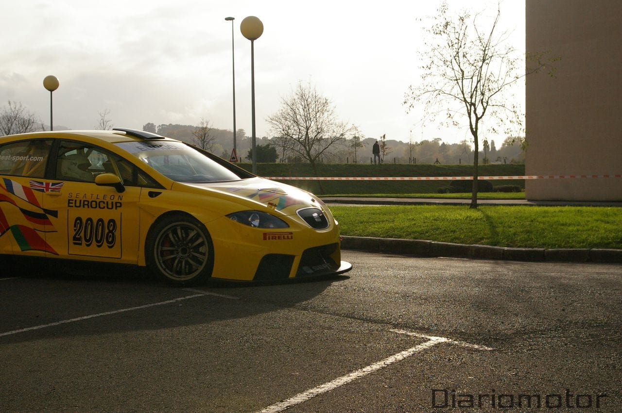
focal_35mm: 60
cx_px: 311
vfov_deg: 22.6
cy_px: 206
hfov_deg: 33.4
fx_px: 1036
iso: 800
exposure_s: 1/3000
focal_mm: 40
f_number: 8
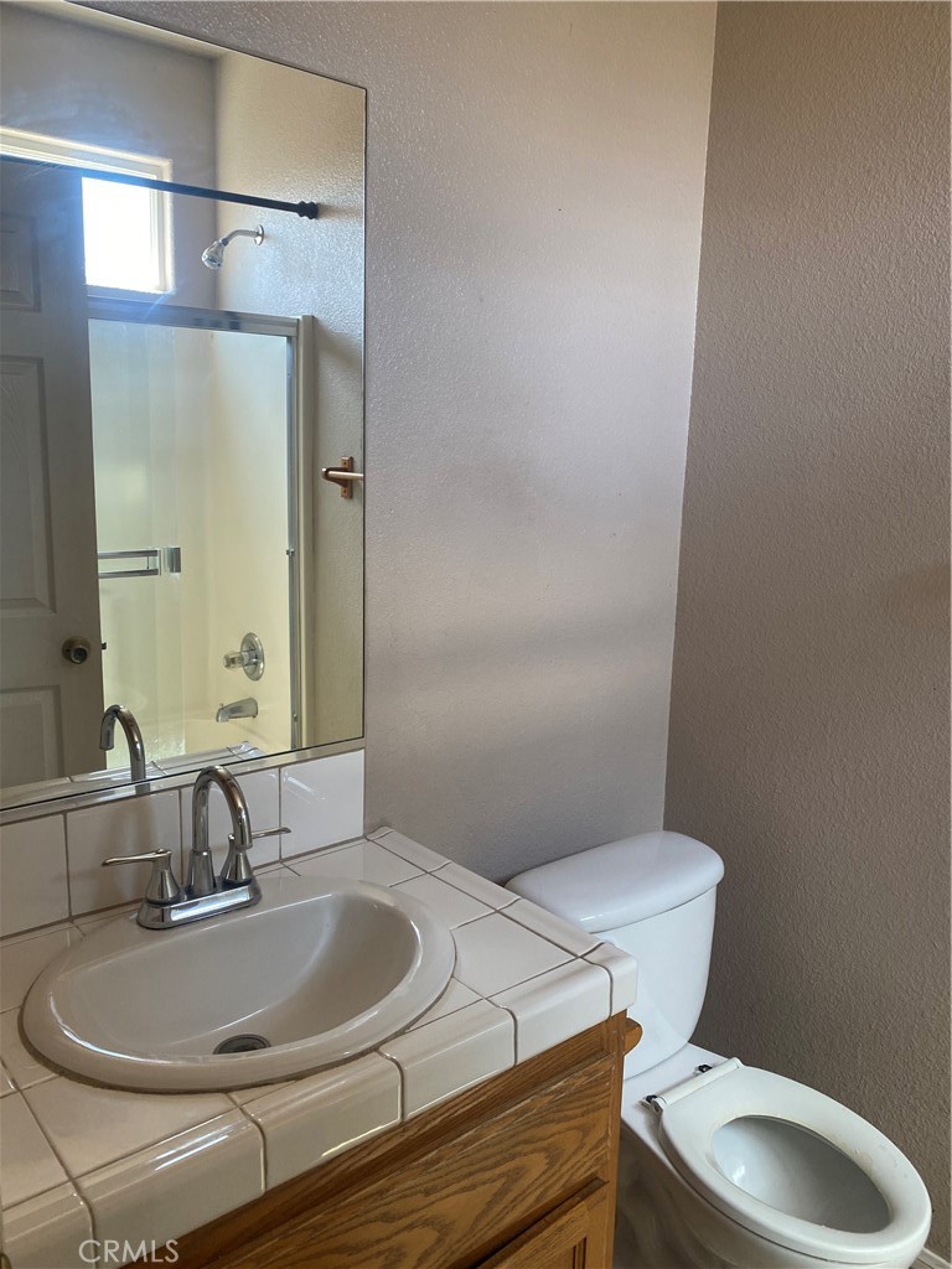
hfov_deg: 53.1
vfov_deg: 67.3
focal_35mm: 26
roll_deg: -0.5
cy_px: 634
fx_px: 953
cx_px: 476
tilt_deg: -9.2
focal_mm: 4.25
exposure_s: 1/120
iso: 125
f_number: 1.8
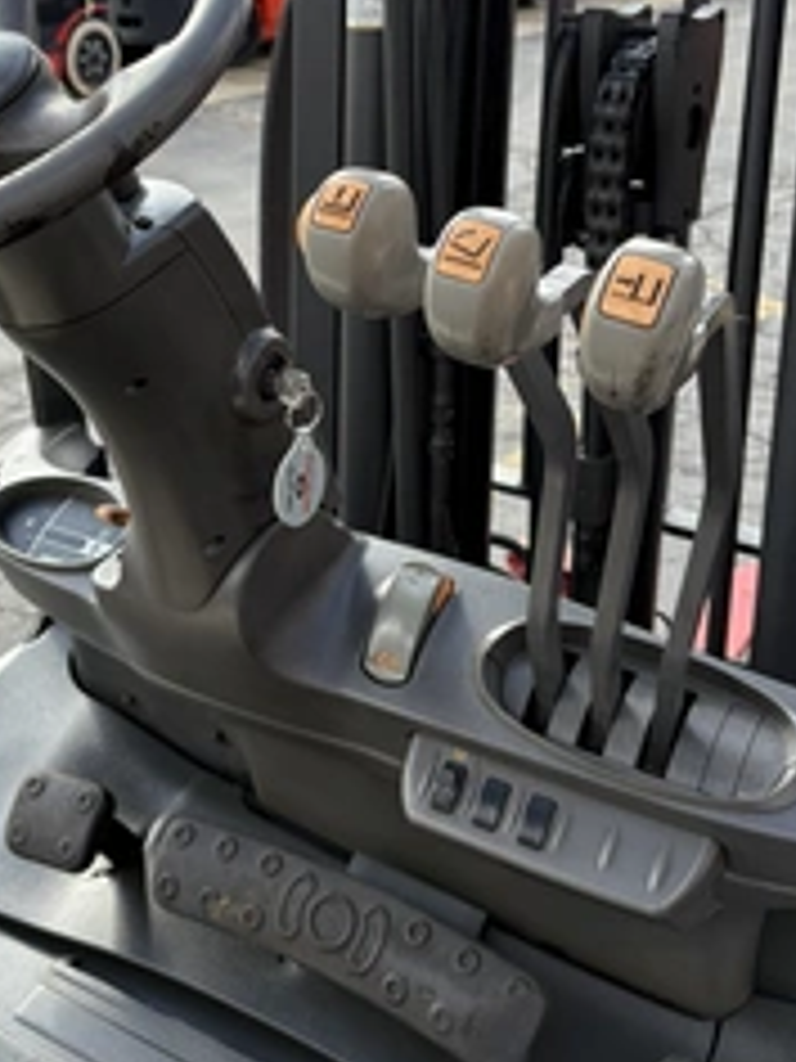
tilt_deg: -18.2
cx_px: 283
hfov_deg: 32.7
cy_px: 310
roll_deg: +0.1
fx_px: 1349
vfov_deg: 42.1
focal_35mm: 44
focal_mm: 5.96
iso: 64
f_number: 1.6
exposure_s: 1/764
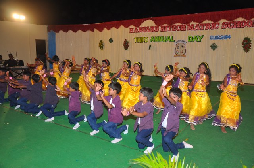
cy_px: 84
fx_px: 222
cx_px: 127
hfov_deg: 59.6
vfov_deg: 41.6
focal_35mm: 32
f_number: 4
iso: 320
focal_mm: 21
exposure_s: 1/125
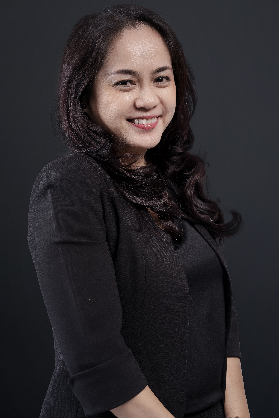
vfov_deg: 23.9
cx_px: 140
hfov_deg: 16.1
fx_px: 988
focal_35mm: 85
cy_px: 209
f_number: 8
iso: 200
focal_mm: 85
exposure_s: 1/160
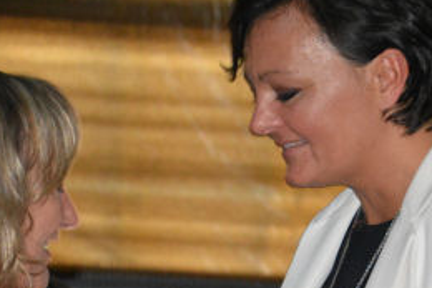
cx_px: 236
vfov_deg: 2.9
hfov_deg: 4.4
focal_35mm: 468
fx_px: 5612
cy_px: 373
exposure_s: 1/60
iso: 3200
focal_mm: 90
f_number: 5.6
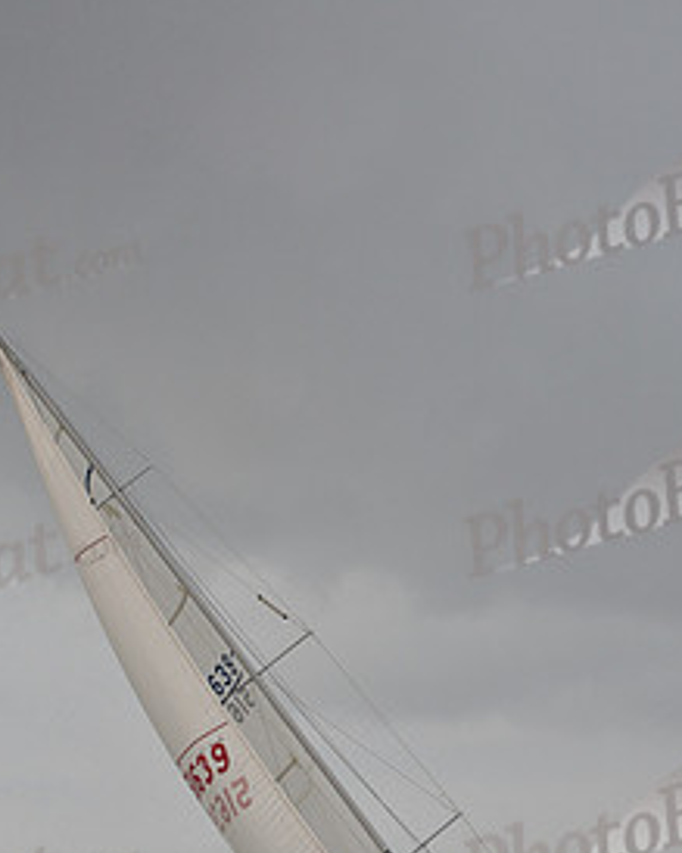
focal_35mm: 139
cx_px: 304
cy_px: 704
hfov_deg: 11.1
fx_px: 3509
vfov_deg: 13.8
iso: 400
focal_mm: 70
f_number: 2.8
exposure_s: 1/640
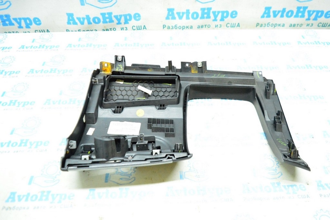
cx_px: 165
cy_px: 110
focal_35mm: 27
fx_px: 247
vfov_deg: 47.9
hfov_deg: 67.4
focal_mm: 18
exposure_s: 1/250
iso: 6400
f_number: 4
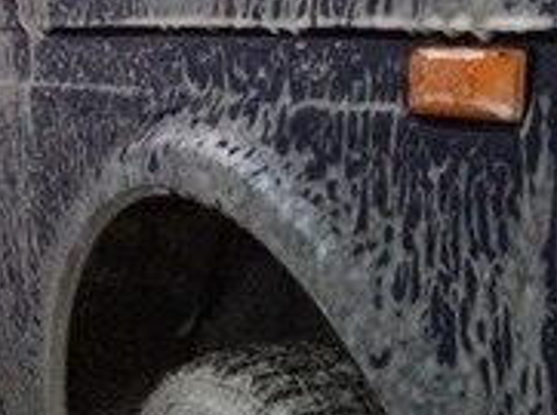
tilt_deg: -18.2
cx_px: 542
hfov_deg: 18.2
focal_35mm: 106
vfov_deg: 13.4
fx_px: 1702
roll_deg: +2.4
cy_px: 536
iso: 320
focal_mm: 4.15
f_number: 2.2
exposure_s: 1/17
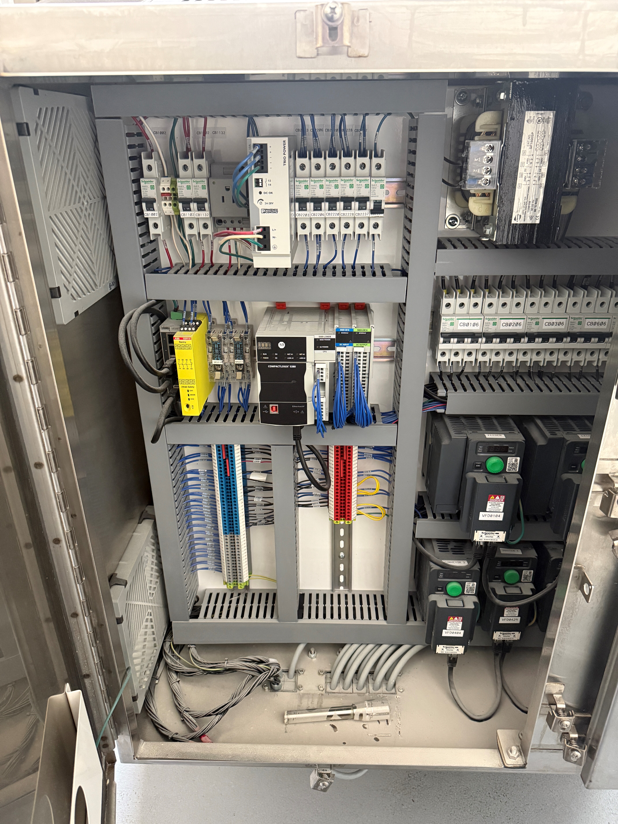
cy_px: 412
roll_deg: +0.4
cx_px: 309
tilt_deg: -24.5
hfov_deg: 56.8
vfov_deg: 71.6
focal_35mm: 24
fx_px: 571
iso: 800
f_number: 1.78
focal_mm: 6.76
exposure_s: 1/60
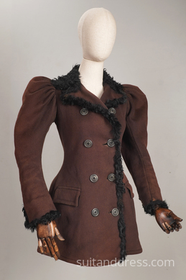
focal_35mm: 48
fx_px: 372
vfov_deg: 41.1
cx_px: 93
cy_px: 140
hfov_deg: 28.1
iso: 320
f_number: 7.1
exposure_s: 1/20
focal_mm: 32
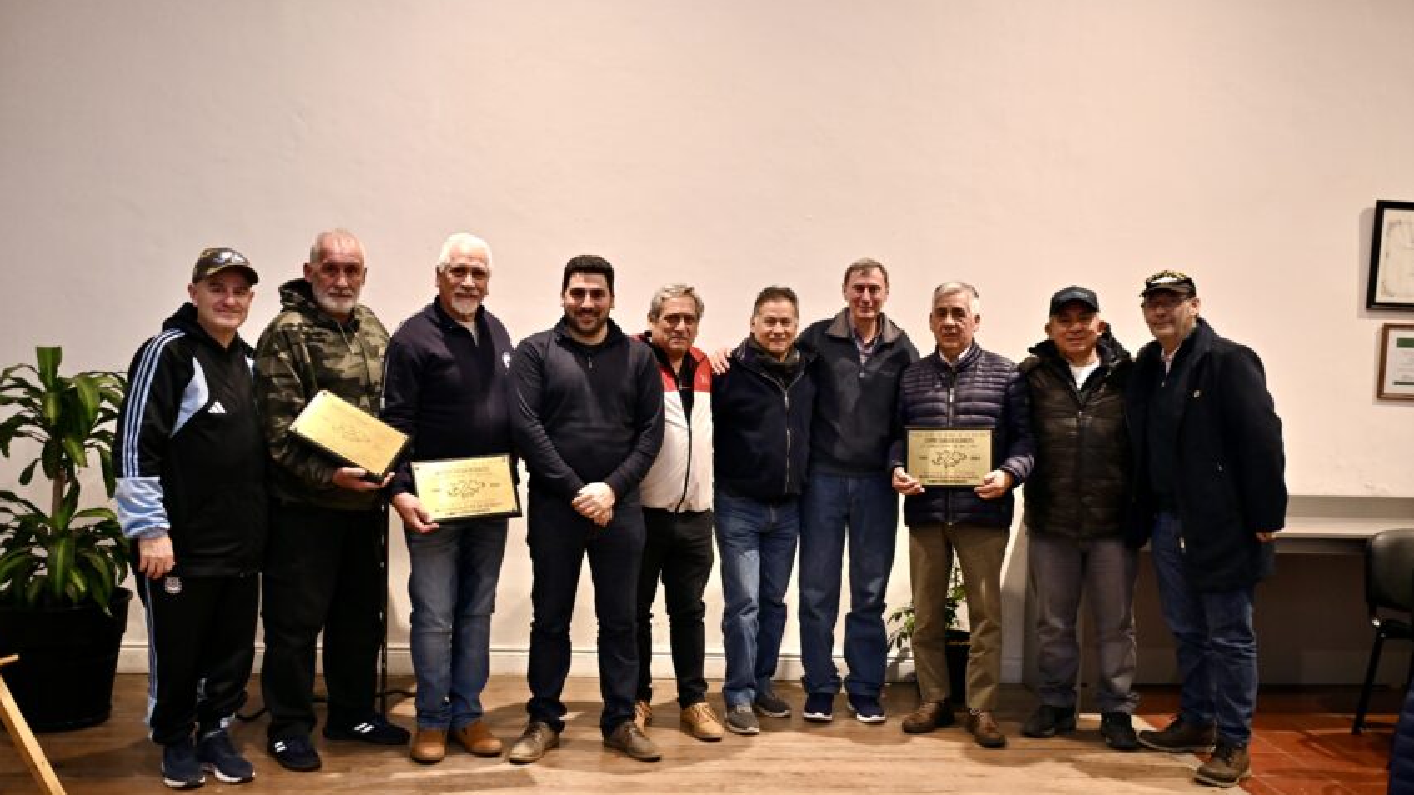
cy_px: 439
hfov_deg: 58.0
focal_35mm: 34
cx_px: 702
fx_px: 1275
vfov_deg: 34.6
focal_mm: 32
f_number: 2.8
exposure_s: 1/200
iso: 1600
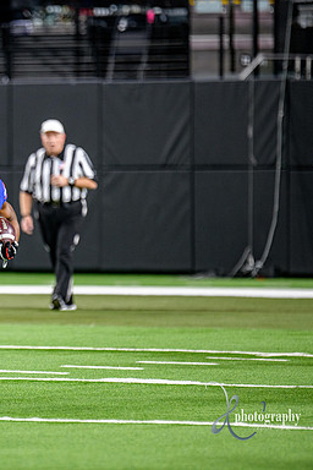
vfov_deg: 4.6
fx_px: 5907
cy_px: 234
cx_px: -18
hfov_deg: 3.0
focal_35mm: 453
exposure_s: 1/400
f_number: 2.8
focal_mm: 300
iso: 1250
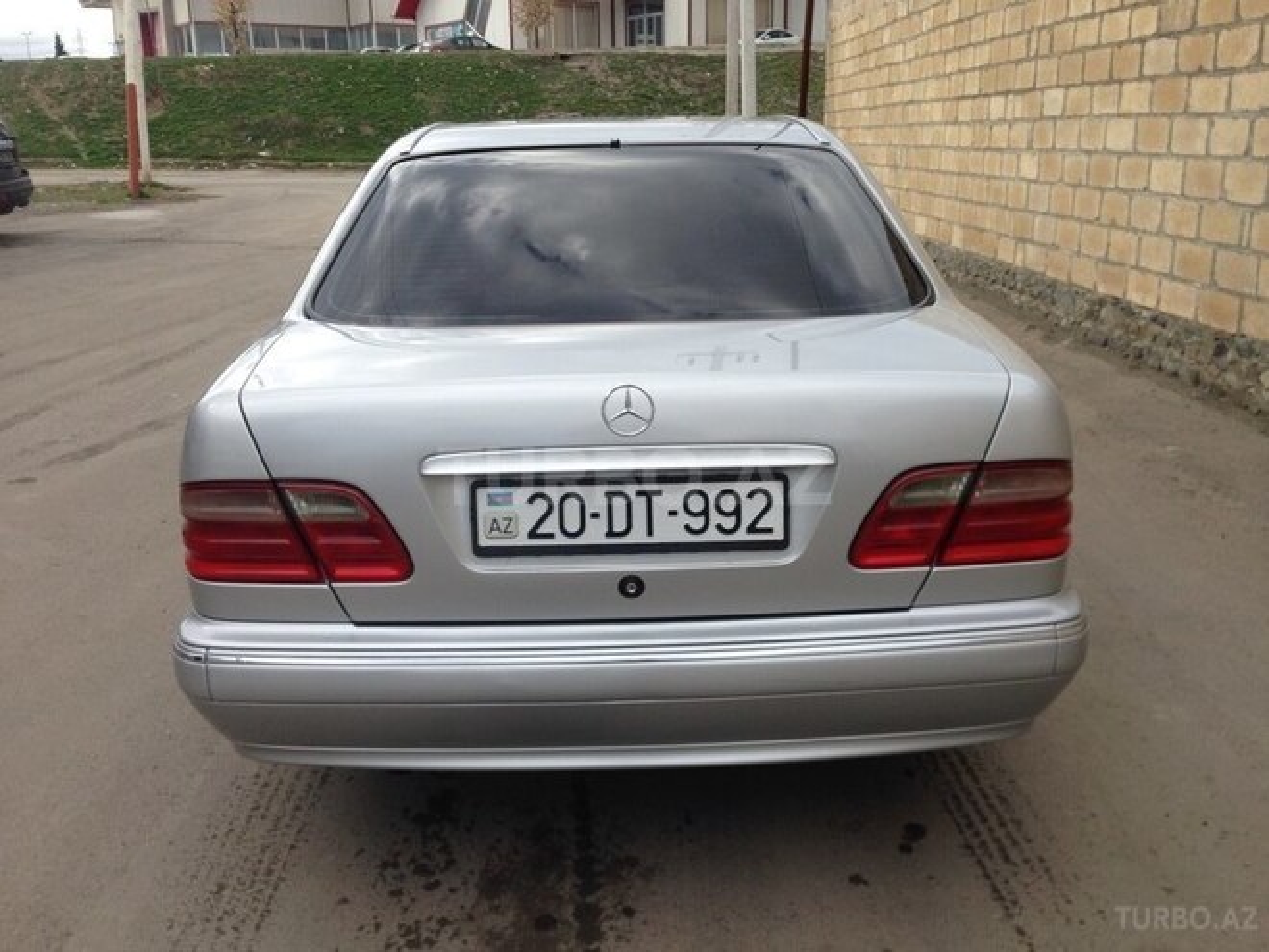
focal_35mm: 33
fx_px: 1210
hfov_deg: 55.4
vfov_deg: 42.9
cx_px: 634
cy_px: 476
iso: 50
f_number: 2.4
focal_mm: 4.12
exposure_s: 1/669
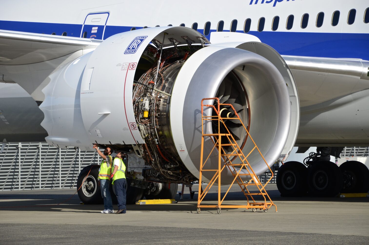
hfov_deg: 13.1
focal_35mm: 158
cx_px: 184
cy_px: 122
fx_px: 1611
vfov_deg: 8.7
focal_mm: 105
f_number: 9
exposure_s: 1/1250
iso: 400
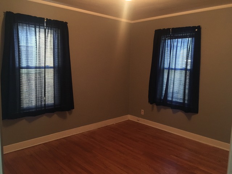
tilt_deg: -6.6
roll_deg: -1.7
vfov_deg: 48.2
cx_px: 116
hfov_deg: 61.7
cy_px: 87
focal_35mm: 29
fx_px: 194
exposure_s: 1/15
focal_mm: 4.15
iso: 250
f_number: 2.2
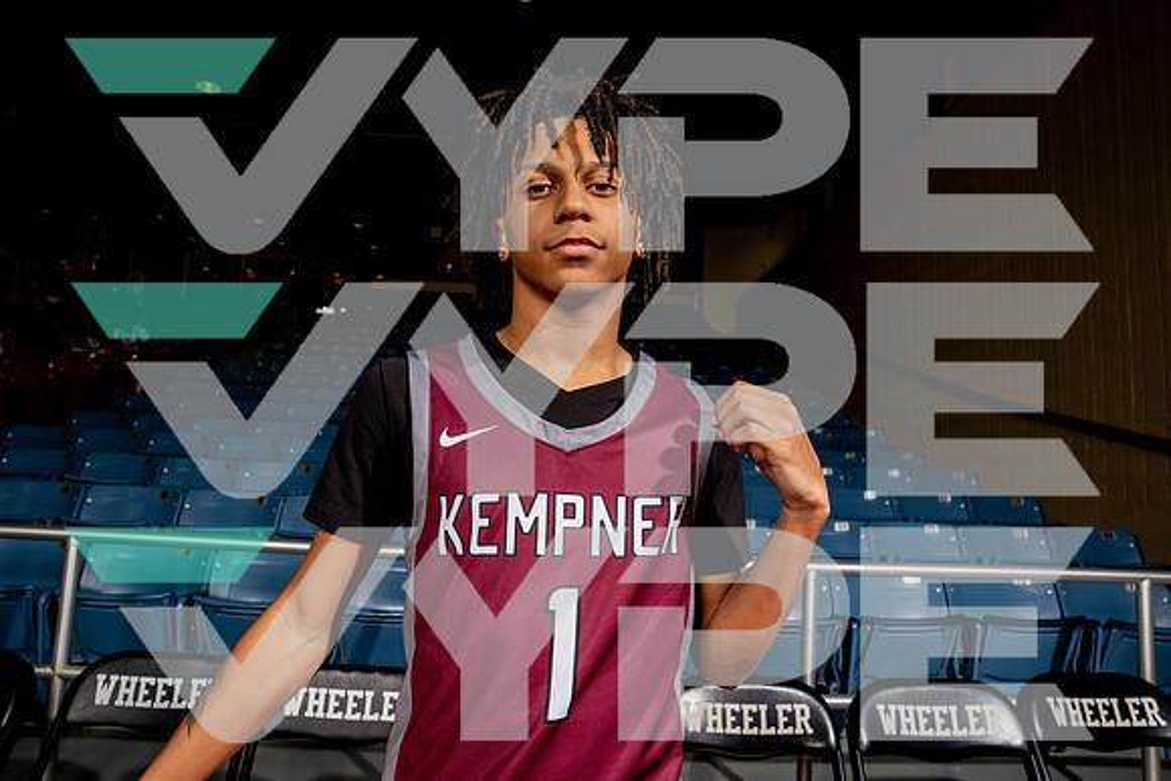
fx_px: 781
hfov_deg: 73.7
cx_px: 586
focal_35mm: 24
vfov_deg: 53.2
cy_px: 390
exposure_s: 1/125
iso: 250
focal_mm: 24
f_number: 7.1
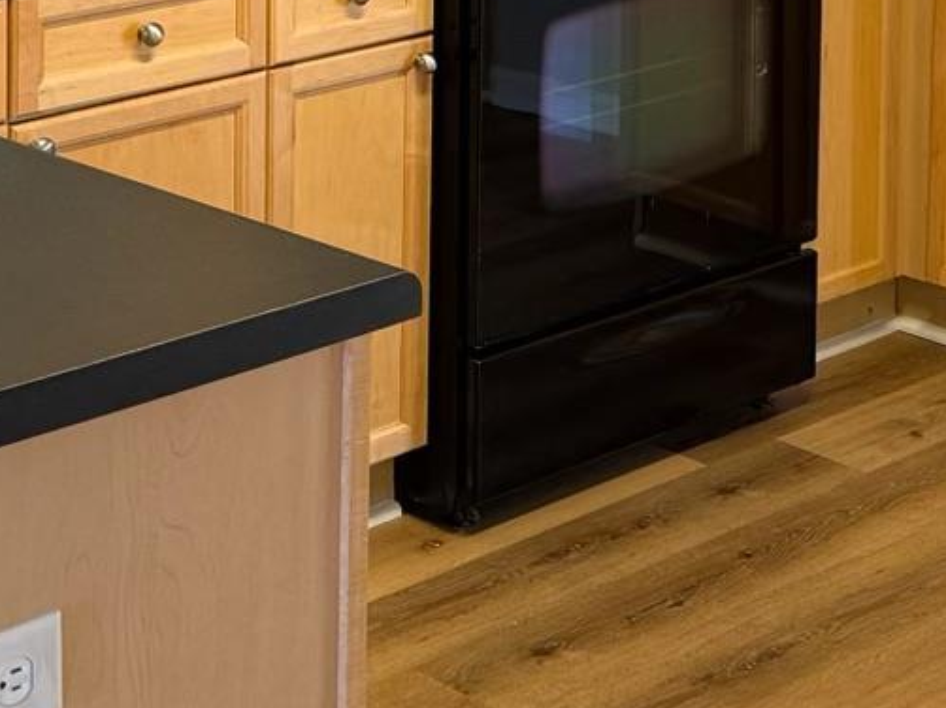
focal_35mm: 98
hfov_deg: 20.0
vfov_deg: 14.2
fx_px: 2677
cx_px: 590
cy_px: -331
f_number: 1.78
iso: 250
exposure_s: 1/60
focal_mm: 6.76
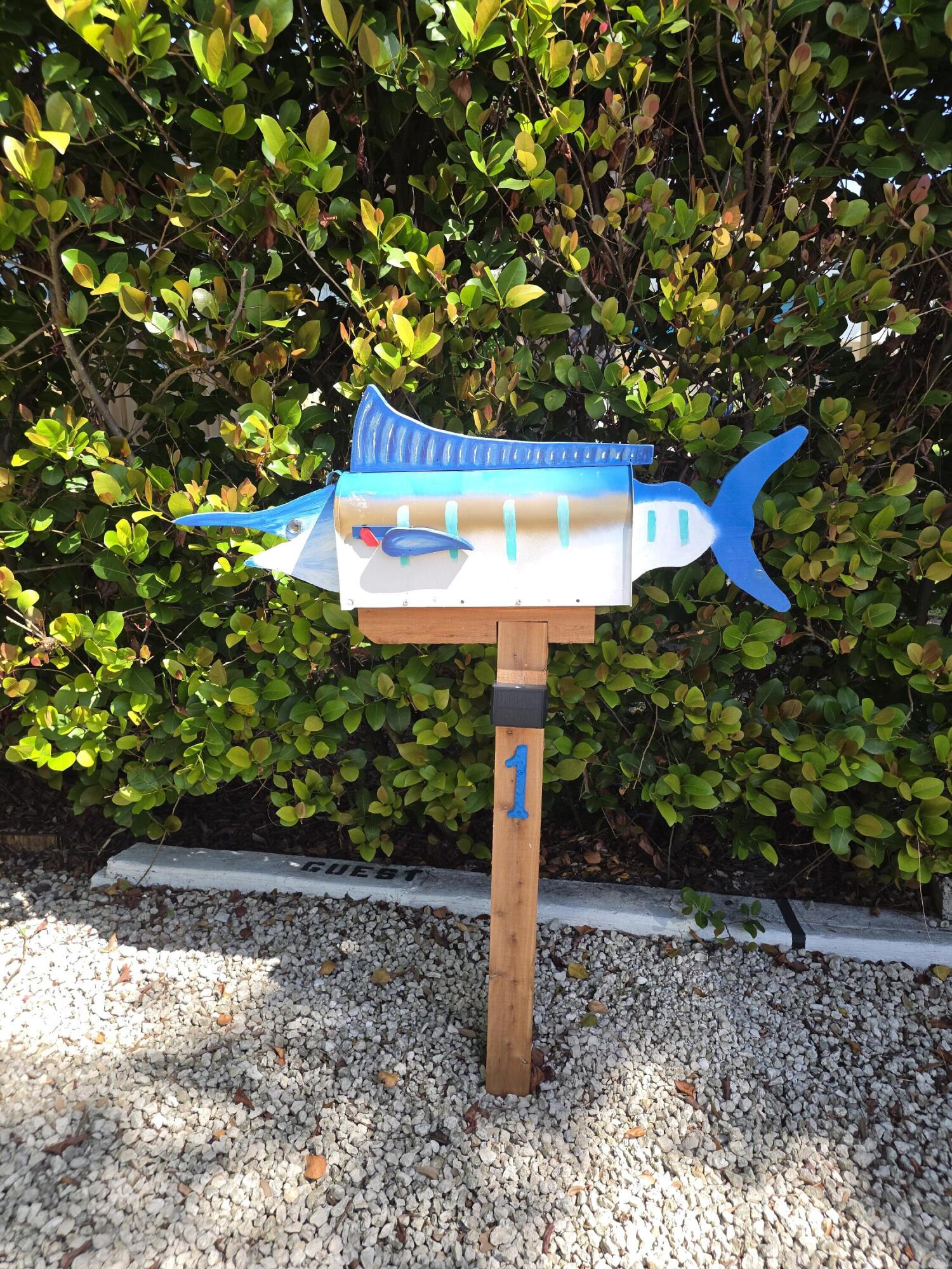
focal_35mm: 23
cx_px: 476
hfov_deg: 58.9
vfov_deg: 73.9
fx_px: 843
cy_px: 634
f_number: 1.7
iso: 12
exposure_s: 1/190
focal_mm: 6.25
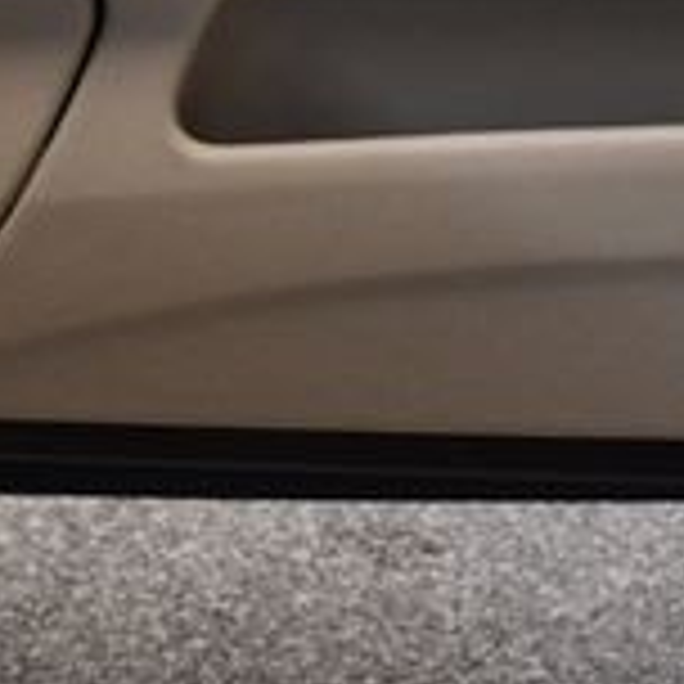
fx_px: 2638
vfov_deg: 14.2
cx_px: 90
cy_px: -180
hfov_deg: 14.6
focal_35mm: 118
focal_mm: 22
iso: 1100
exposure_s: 1/125
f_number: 3.5
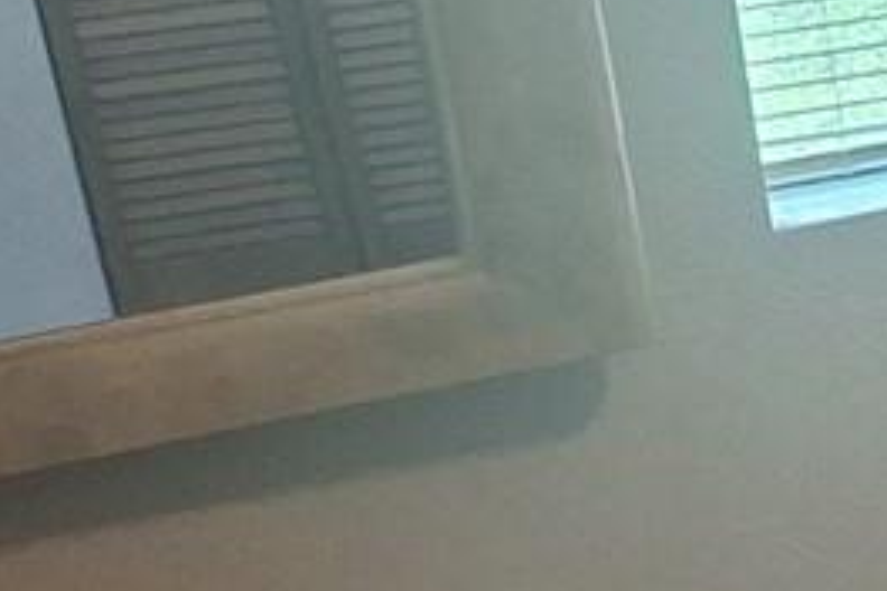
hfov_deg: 11.0
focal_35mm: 145
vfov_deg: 9.5
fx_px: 3572
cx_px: 2359
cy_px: 296
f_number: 1.8
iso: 200
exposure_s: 1/40
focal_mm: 5.54
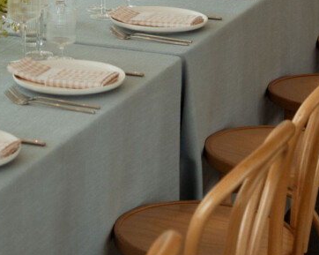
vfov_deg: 9.6
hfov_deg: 12.3
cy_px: -156
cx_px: -2
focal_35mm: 155
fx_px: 1462
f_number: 2.8
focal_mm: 35
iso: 800
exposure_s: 1/320
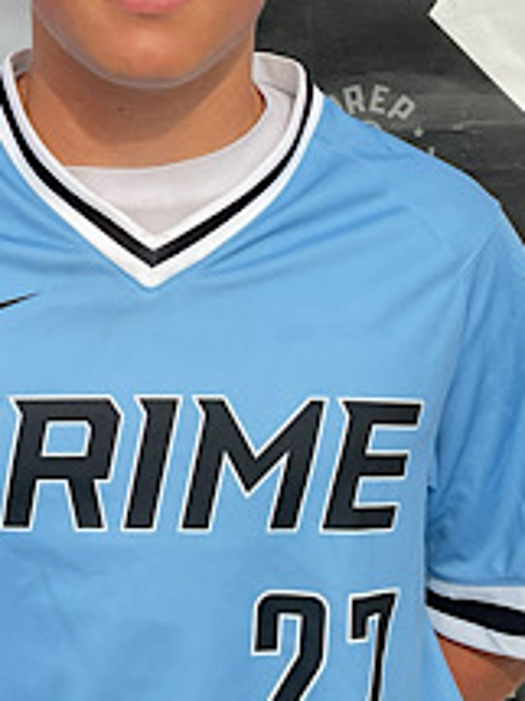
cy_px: 202
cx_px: 163
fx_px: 1093
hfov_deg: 26.8
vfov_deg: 35.0
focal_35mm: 54
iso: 16
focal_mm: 3
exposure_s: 1/1848
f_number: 1.8
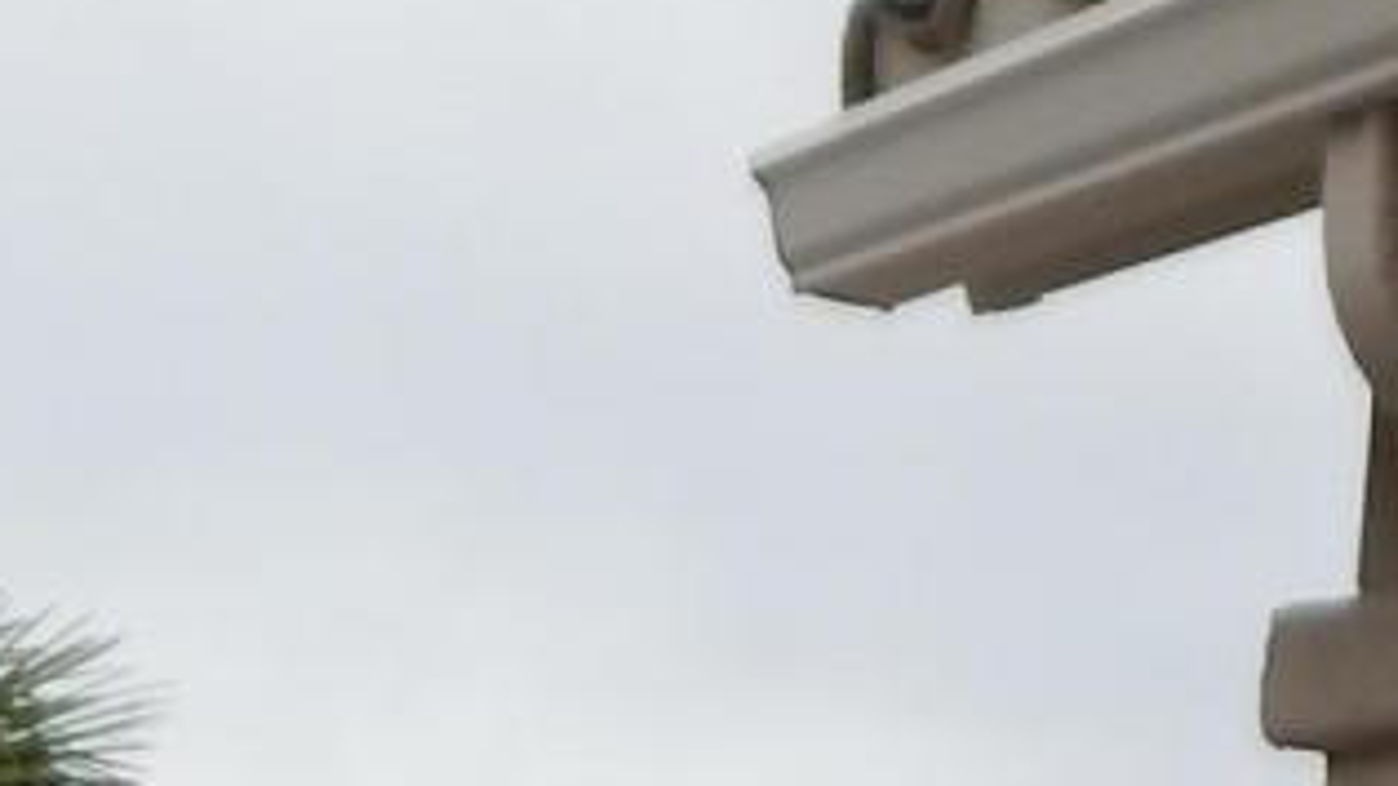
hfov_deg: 13.4
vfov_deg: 6.7
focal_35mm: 159
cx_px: 1389
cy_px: 2562
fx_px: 5893
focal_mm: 4
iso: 125
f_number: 3
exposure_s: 1/500
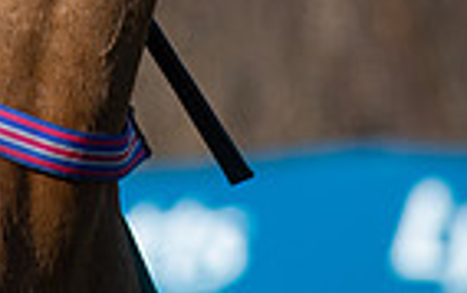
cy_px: -336
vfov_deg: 1.1
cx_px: 99
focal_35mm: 1250
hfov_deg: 1.7
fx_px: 15922
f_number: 7.1
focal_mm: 300
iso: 800
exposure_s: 1/3200
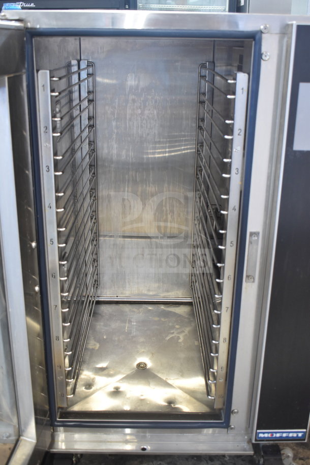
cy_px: 232
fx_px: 504
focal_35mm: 39
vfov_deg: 49.6
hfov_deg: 34.2
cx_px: 155
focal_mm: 26
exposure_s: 1/40
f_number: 4
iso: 900
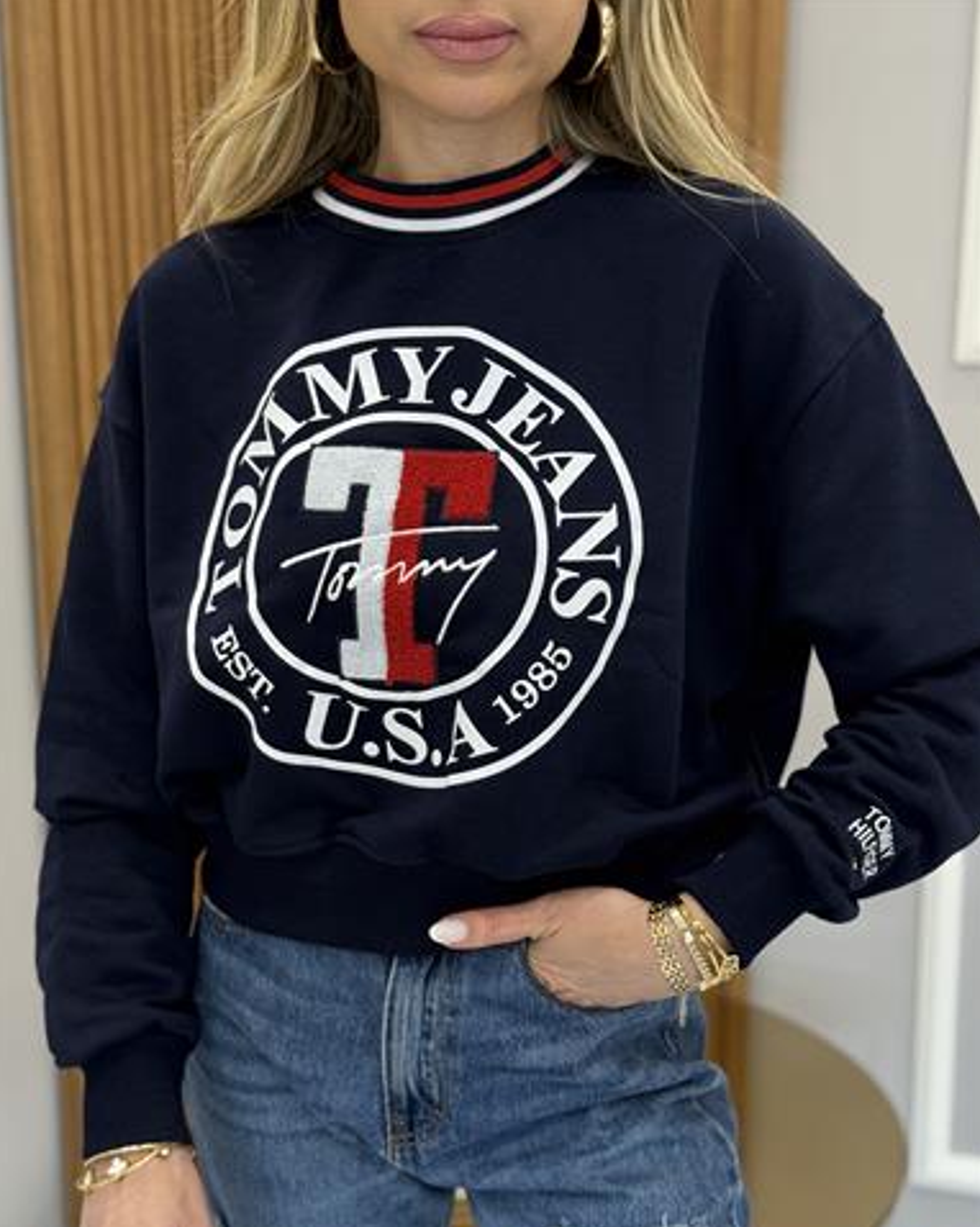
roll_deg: -0.1
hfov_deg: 29.7
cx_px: 487
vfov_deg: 36.7
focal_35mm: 51
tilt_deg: -13.8
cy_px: 660
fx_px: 1850
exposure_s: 1/100
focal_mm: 6.76
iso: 100
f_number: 1.78
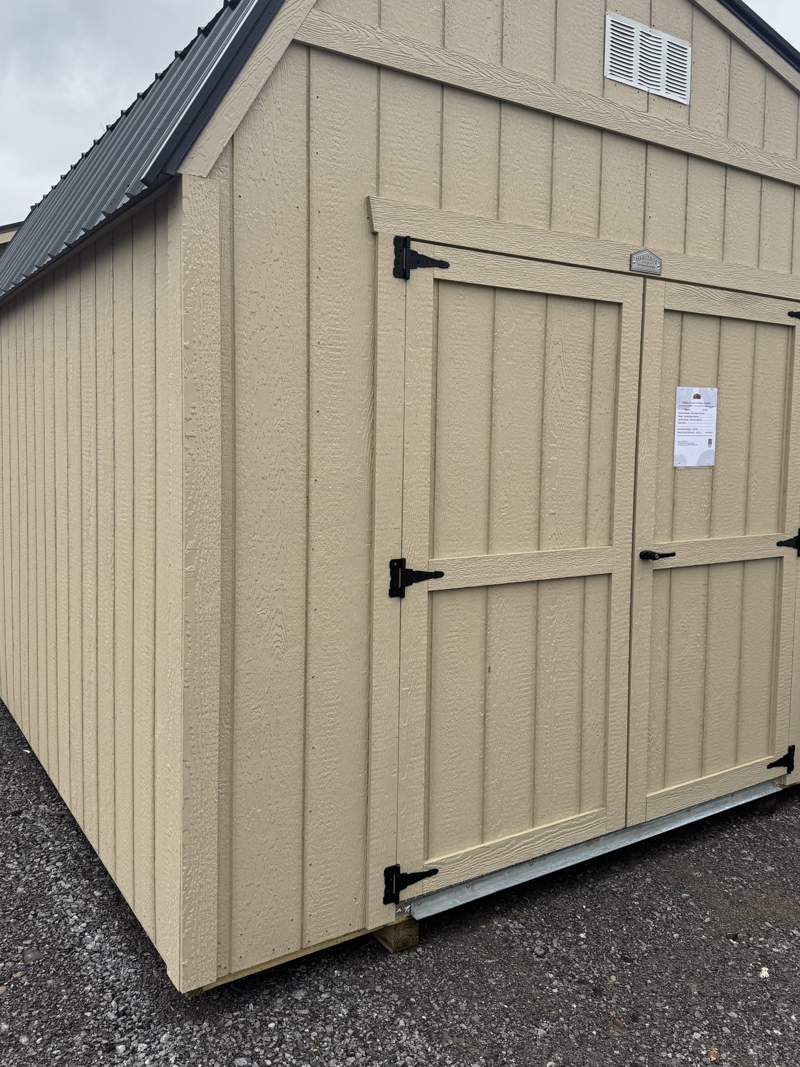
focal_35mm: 28
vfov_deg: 63.4
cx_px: 433
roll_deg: -3.0
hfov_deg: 49.7
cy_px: 493
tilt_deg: -4.4
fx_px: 863
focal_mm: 6.76
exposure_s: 1/1980
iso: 80
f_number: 1.78
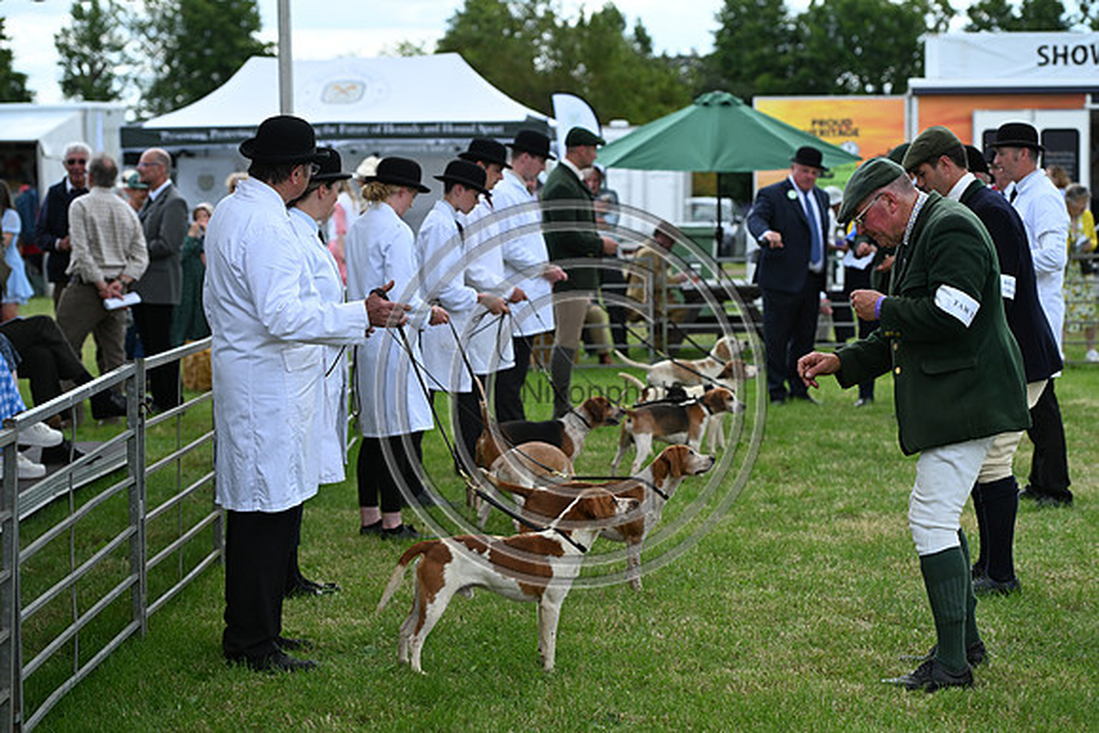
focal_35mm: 92
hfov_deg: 22.1
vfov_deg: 14.9
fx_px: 2809
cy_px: 366
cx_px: 550
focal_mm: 92
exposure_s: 1/1250
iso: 320
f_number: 4
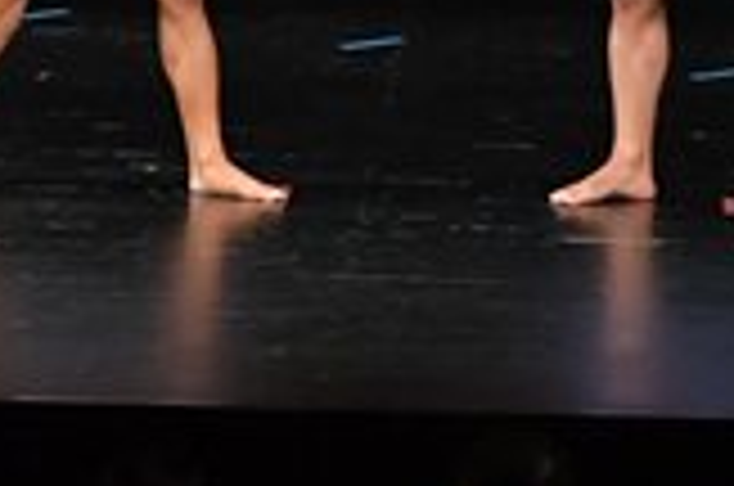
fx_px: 11334
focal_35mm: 557
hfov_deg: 3.7
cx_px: -232
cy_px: -234
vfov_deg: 2.5
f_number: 5.6
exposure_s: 1/400
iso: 3200
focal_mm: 78
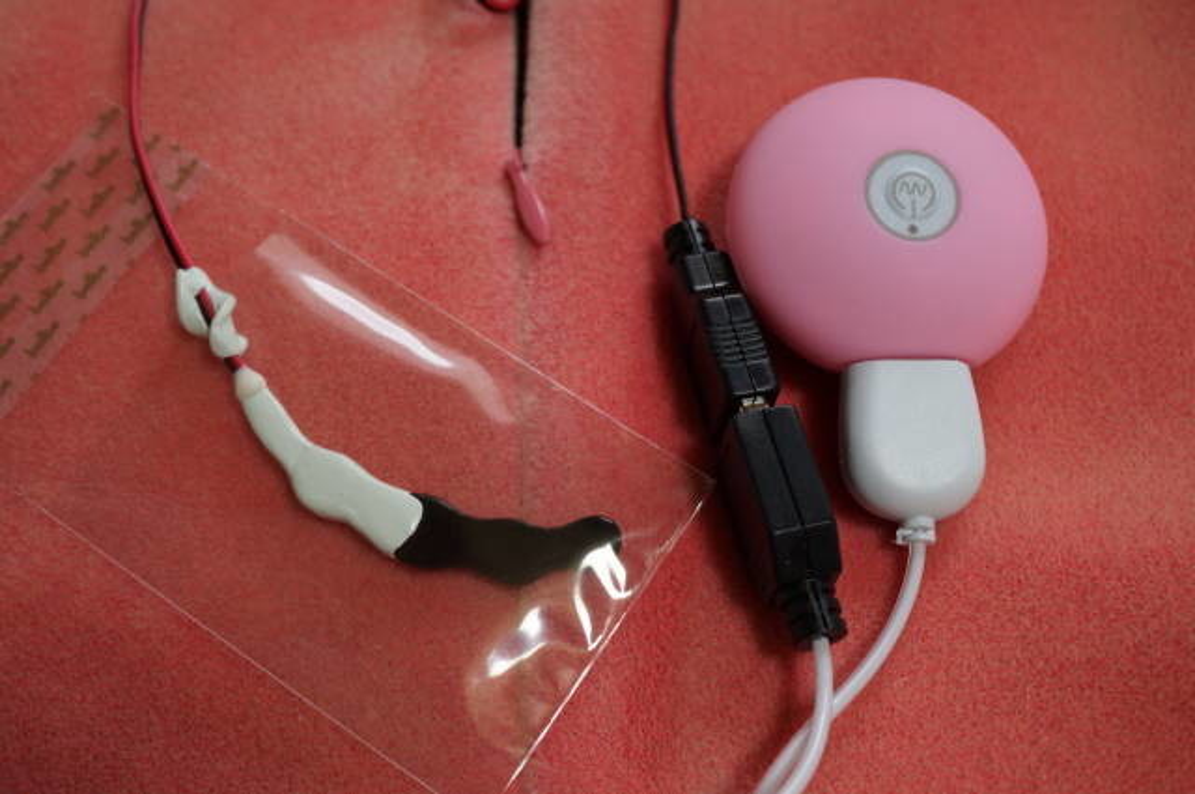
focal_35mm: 45
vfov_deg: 29.8
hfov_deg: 43.7
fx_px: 1492
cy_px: 397
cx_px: 598
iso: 1600
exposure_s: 1/100
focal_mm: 30
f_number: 5
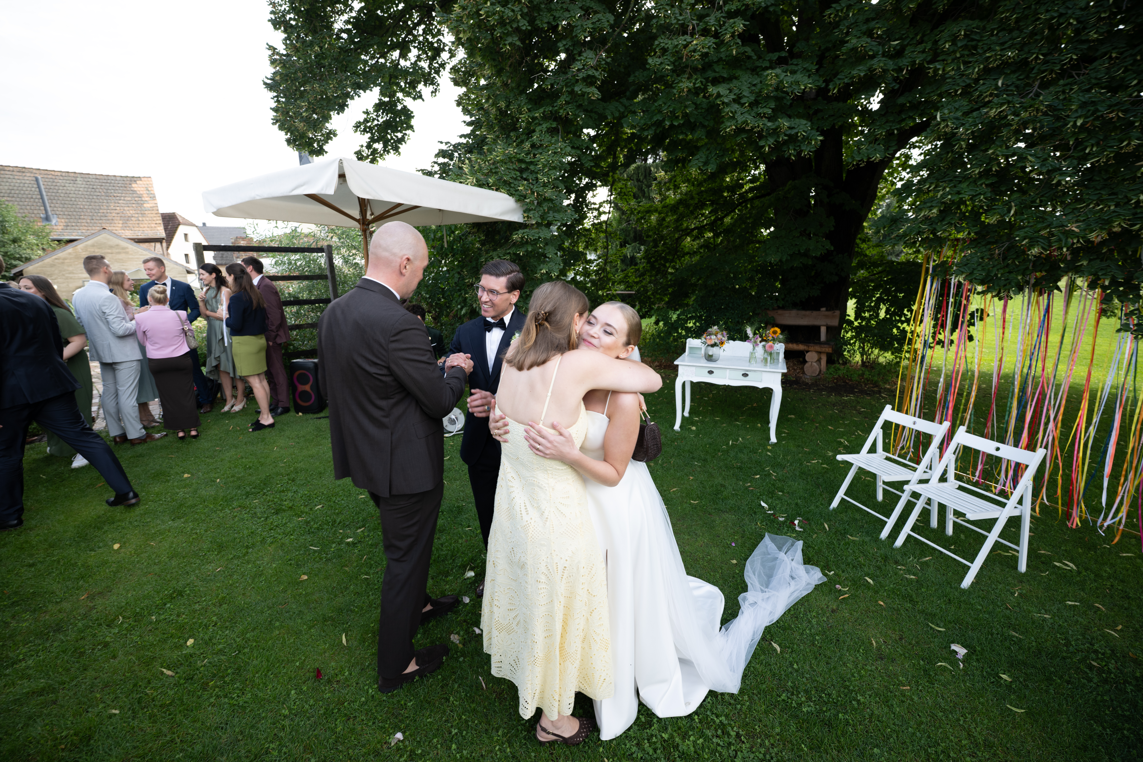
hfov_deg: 104.3
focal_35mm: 14
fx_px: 444
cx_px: 572
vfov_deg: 81.2
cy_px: 381
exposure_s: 1/100
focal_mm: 14
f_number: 4
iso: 160
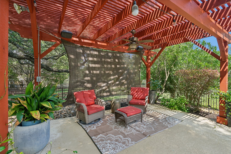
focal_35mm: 16
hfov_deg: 96.7
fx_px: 103
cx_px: 116
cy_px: 77
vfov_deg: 73.7
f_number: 8
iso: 200
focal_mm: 16
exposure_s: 1/50
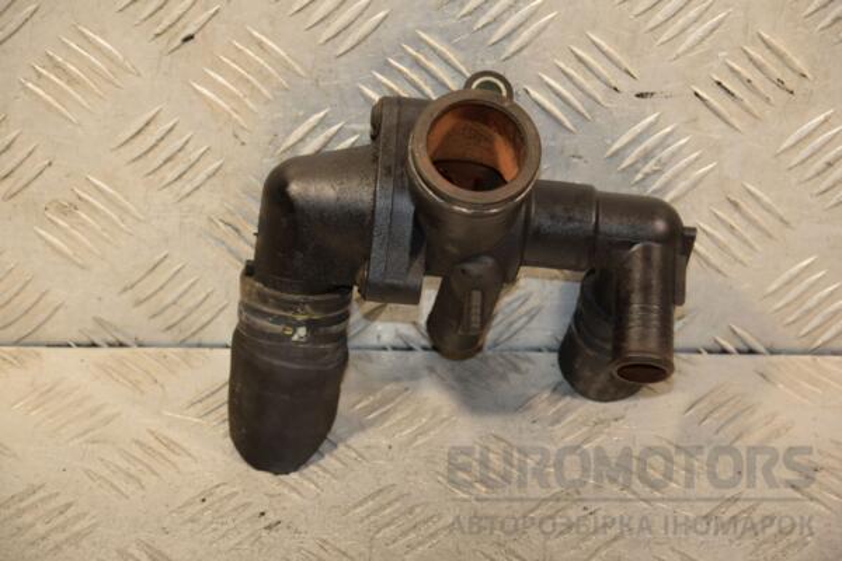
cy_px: 280
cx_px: 421
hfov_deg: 16.1
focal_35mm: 128
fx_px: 2982
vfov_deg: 10.8
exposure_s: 1/160
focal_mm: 85
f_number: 5.6
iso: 800
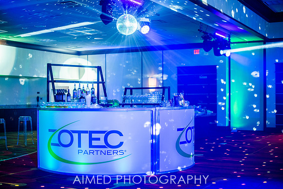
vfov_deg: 25.2
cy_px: 98
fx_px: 422
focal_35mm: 54
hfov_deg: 37.0
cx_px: 133
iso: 800
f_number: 2.2
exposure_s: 1/400
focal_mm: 50
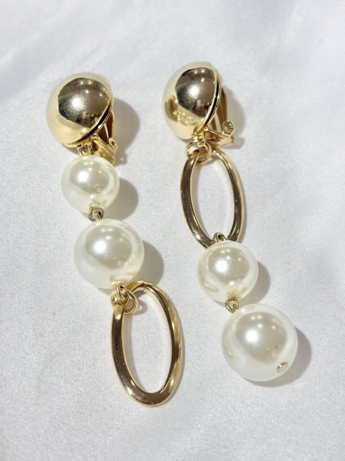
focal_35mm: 52
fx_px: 691
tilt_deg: -52.0
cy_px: 230
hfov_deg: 28.0
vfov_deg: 36.8
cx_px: 172
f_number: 1.6
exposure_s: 1/237
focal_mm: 5.96
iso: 32
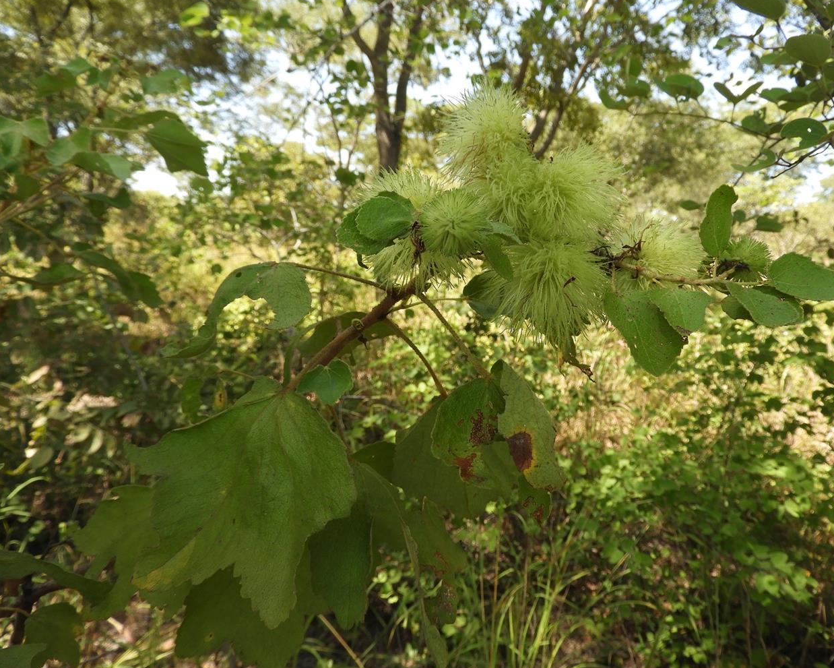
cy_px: 339
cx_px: 461
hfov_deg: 65.8
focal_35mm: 26
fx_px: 642
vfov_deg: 54.9
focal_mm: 4.3
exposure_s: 1/200
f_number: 3.3
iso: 100
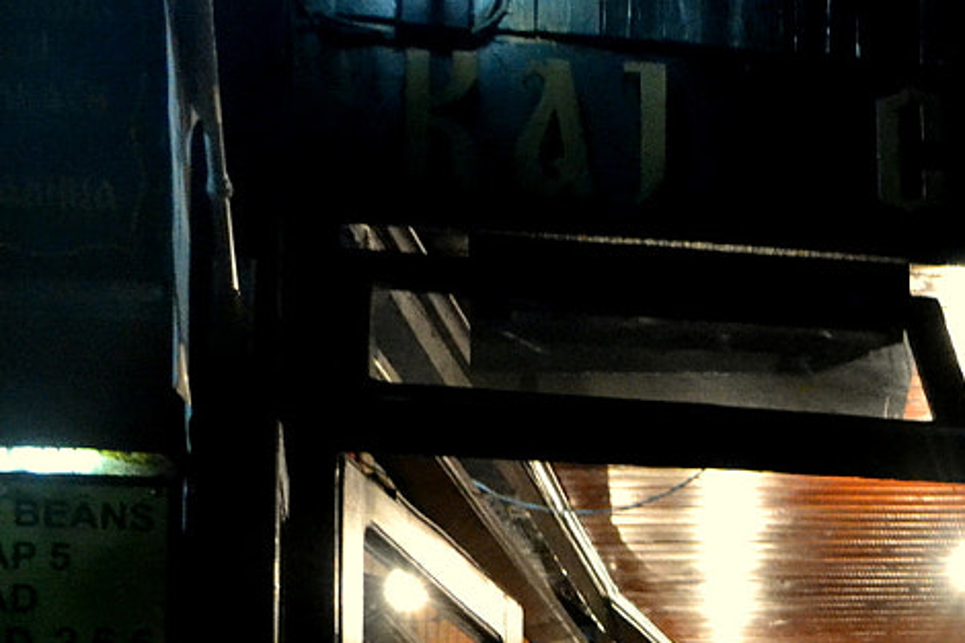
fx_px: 2465
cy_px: 1007
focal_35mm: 92
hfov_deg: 20.7
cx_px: 1166
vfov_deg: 13.8
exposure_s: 1/60
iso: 3200
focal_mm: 18
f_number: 3.5
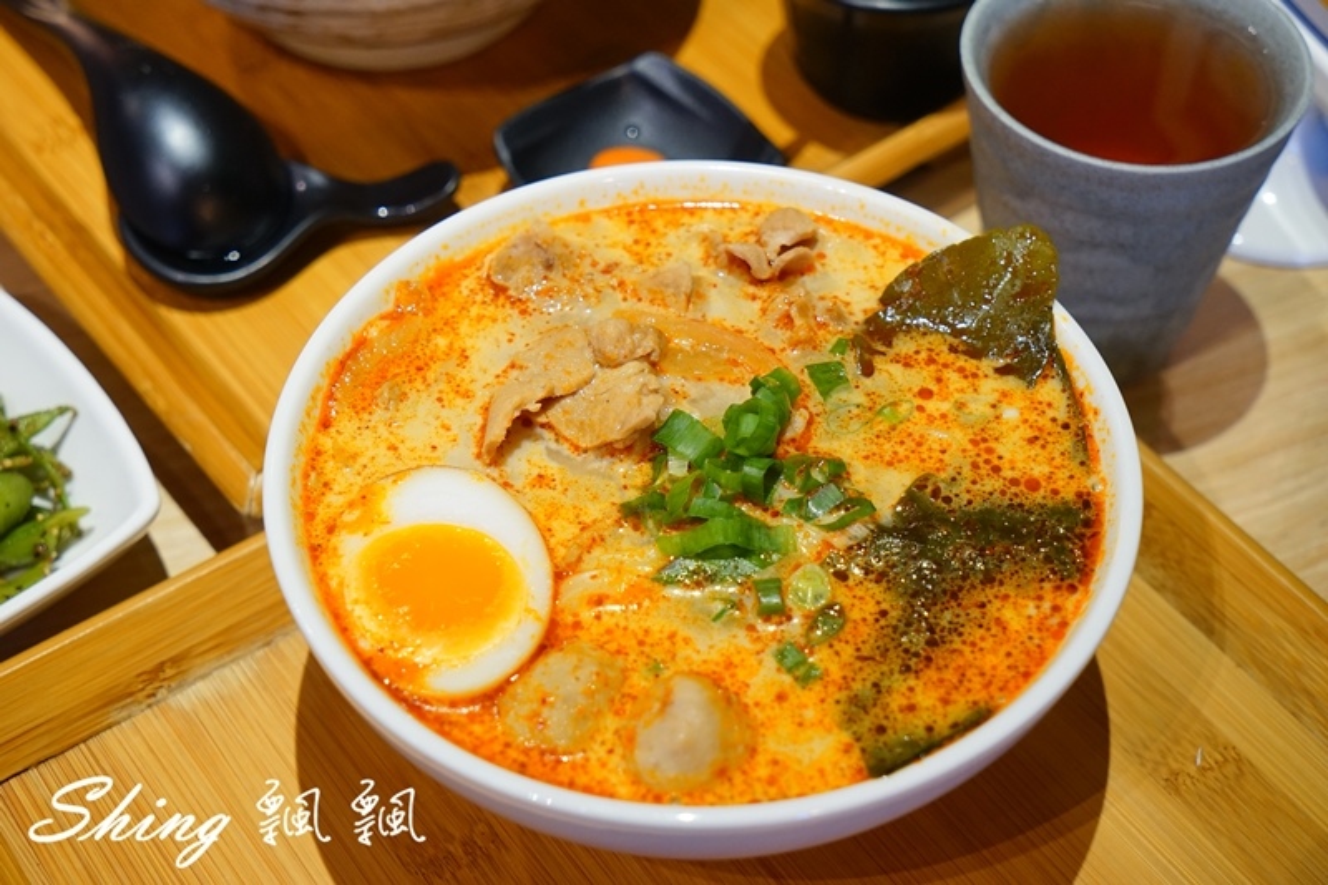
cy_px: 442
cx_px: 664
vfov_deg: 23.8
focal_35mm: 57
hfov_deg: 35.1
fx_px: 2102
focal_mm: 57
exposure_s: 1/30
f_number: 6.3
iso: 1000
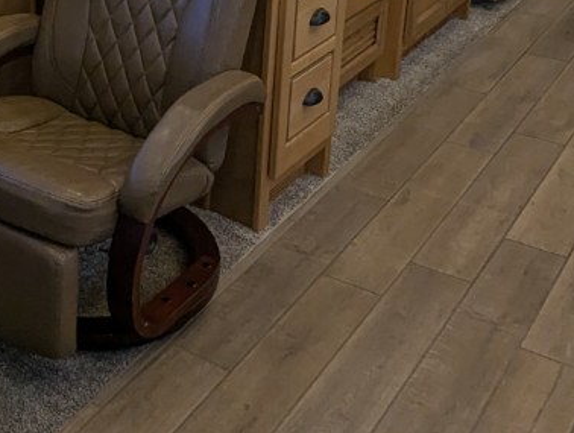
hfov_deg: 30.8
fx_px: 980
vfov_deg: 23.9
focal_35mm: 59
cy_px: 5
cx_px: 30
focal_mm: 2.35
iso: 72
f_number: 2.2
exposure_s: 1/120
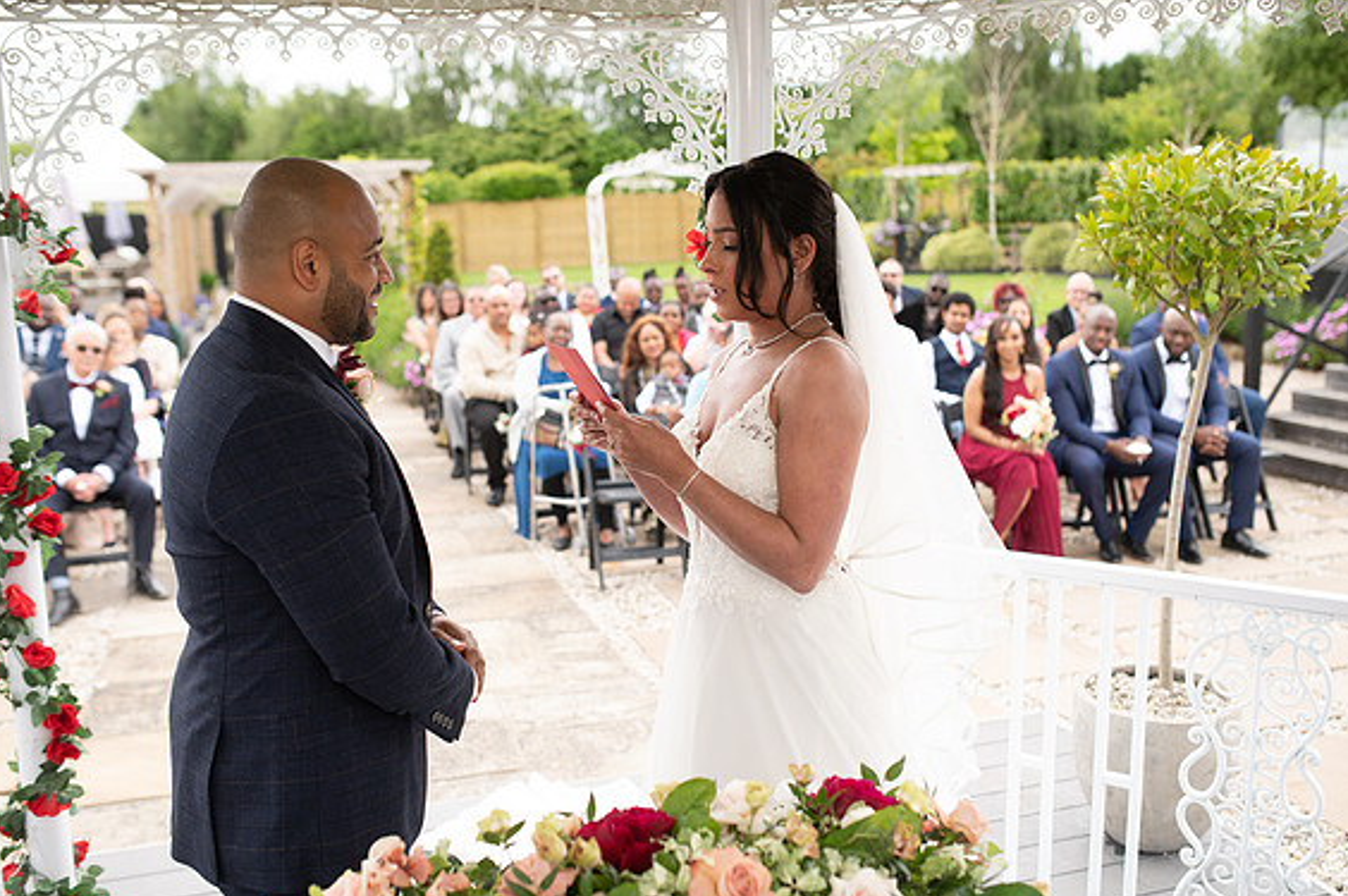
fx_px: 1347
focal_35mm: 36
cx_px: 679
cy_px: 449
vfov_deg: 36.8
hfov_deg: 53.2
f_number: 2.8
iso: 100
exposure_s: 1/400
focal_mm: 35
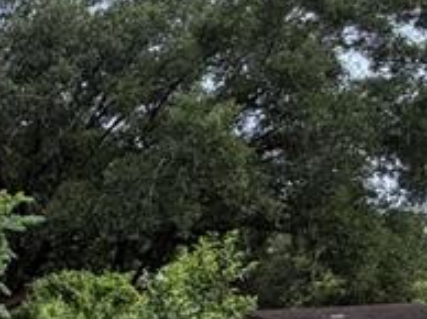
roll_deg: +0.7
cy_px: 444
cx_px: -337
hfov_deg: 19.7
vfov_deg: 18.2
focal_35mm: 74
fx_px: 912
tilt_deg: -3.9
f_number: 2.2
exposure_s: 1/498
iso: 64
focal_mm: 2.22
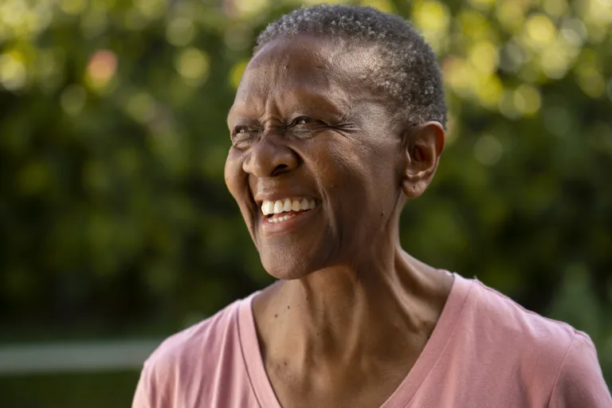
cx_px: 306
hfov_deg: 17.5
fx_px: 1989
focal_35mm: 117
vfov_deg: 11.7
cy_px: 204
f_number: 4
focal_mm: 117
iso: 320
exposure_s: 1/400
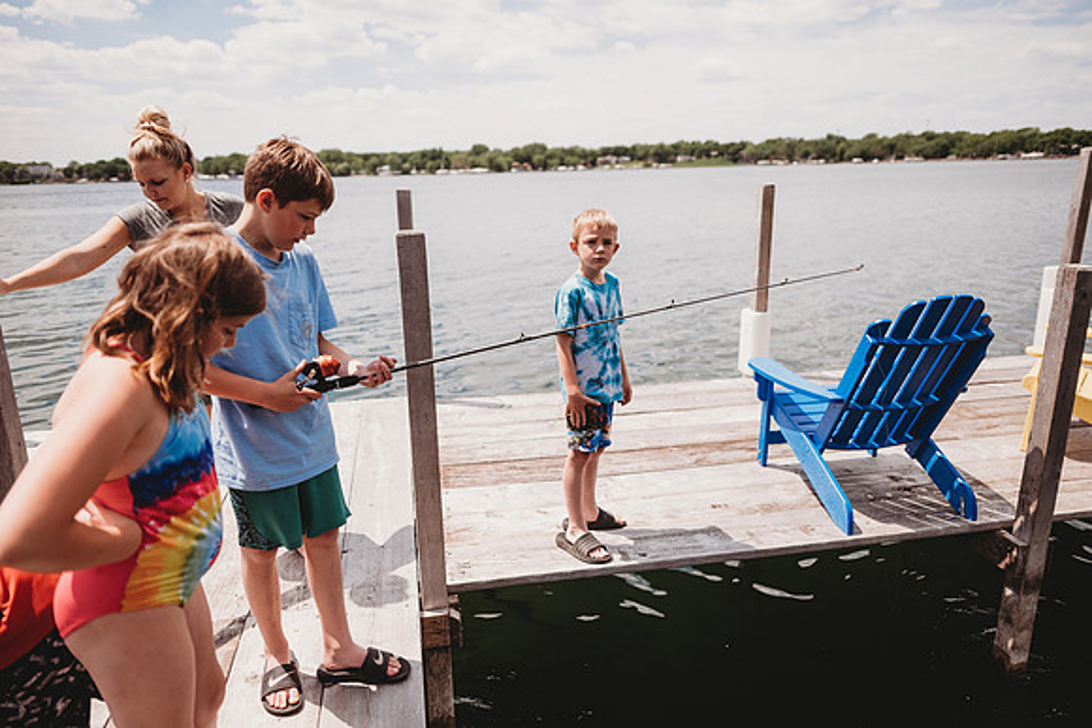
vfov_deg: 53.2
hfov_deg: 73.7
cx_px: 546
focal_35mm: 24
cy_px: 364
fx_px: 728
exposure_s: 1/4000
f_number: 2.2
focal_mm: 24
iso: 100
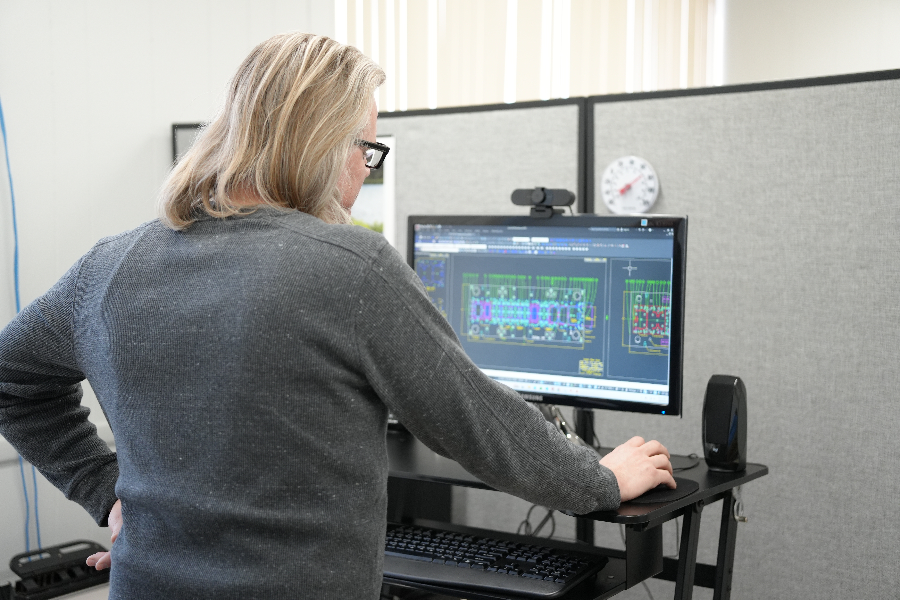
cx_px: 450
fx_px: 1267
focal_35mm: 51
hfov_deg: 39.1
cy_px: 300
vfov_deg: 26.6
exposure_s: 1/200
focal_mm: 33.8
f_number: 1.8
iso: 640
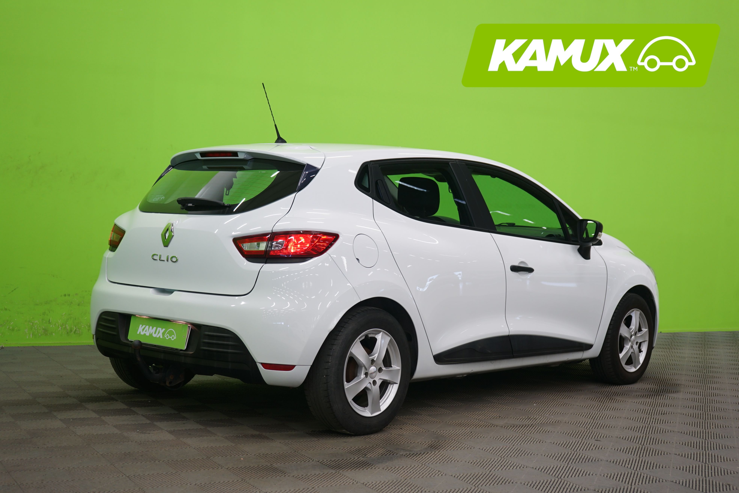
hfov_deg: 39.6
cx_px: 370
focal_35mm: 50
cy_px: 246
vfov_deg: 27.0
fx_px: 1026
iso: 400
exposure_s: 1/10
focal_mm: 50
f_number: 5
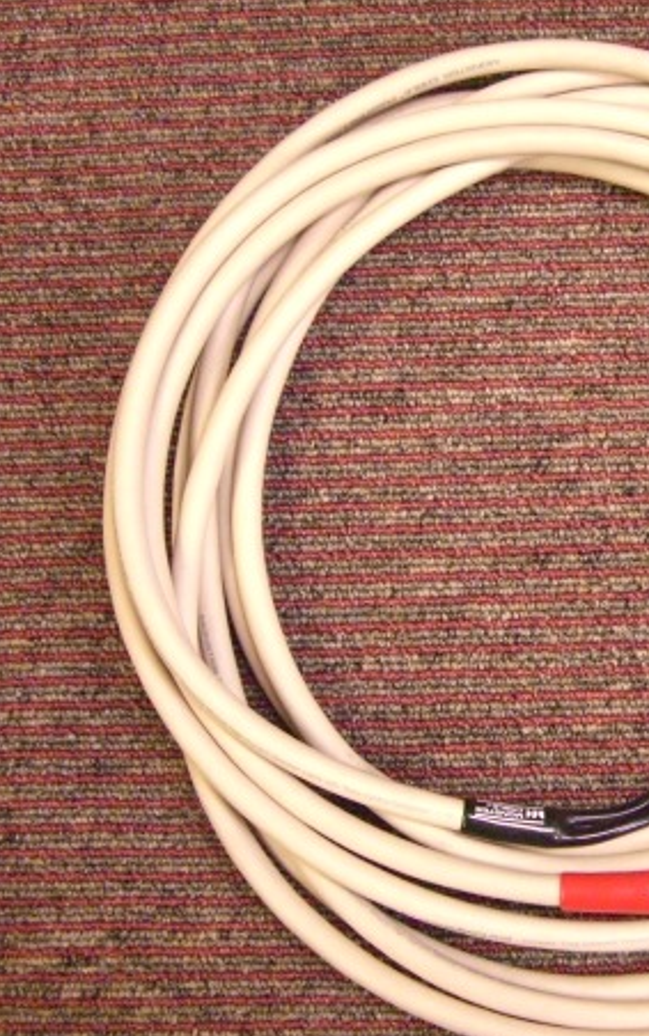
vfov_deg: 35.7
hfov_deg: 22.1
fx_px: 1611
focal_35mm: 57
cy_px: 539
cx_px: 617
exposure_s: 1/100
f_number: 2.8
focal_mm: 7.9
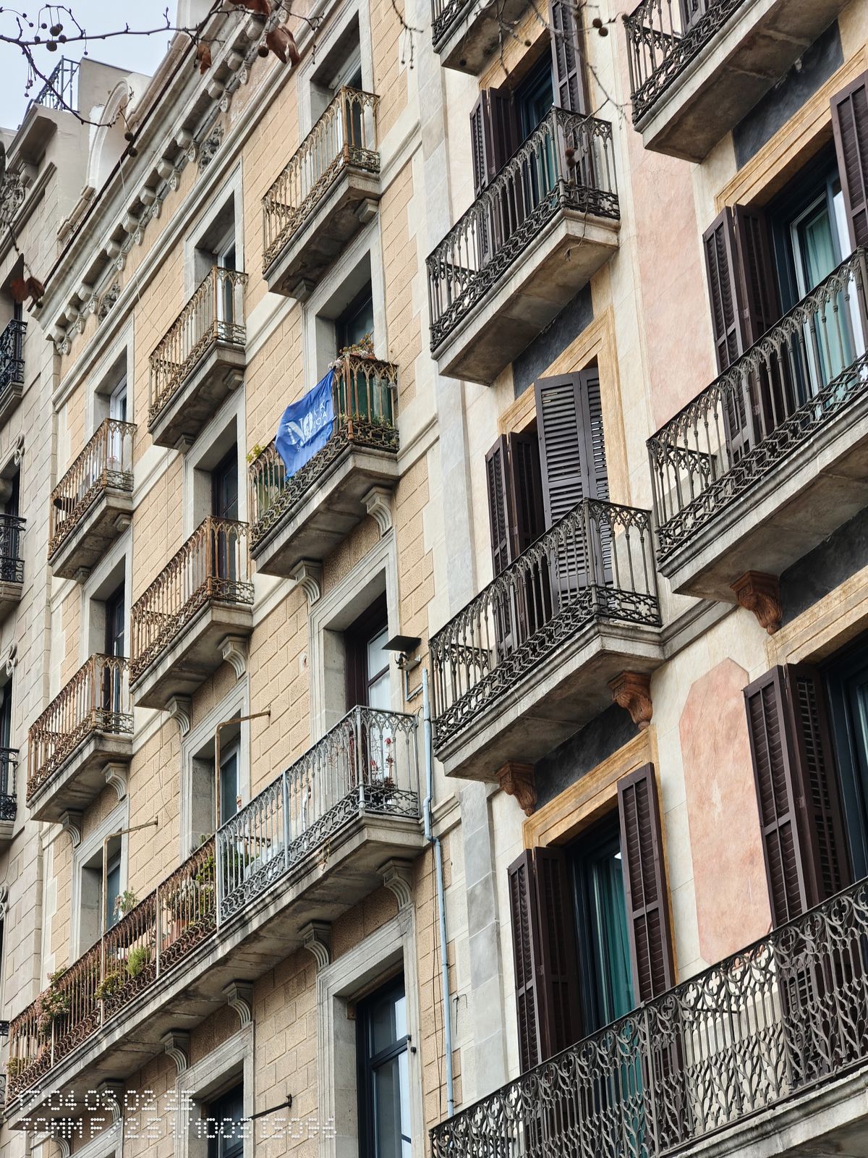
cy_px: 579
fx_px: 2340
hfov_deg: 21.0
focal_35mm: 70
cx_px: 434
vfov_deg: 27.8
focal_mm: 13.3
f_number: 2.55
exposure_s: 1/100
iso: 96
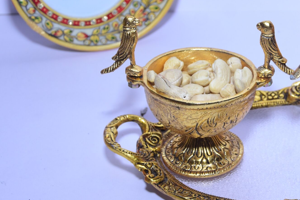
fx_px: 917
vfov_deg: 12.4
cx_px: 275
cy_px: 64
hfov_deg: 18.3
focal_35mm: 110
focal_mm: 38
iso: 250
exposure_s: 1/125
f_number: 5
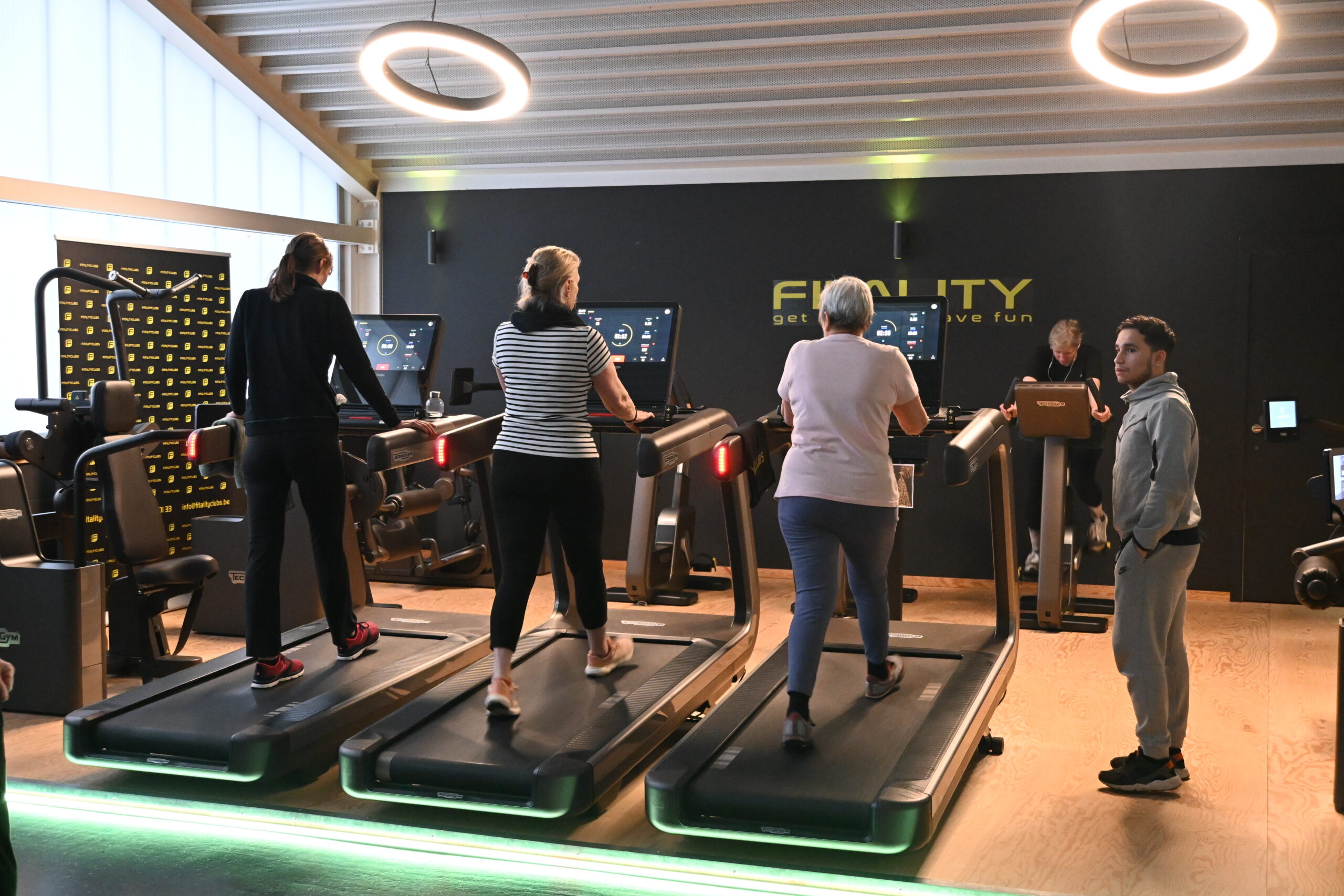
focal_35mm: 44
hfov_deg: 45.0
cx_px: 672
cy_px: 448
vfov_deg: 30.9
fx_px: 1624
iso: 5000
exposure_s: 1/60
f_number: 4
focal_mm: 29
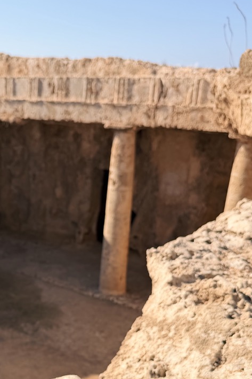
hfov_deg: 28.9
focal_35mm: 45
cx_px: 34
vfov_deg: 42.2
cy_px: 288
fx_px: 473
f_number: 1.78
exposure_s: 1/3279
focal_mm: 6.76
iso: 80
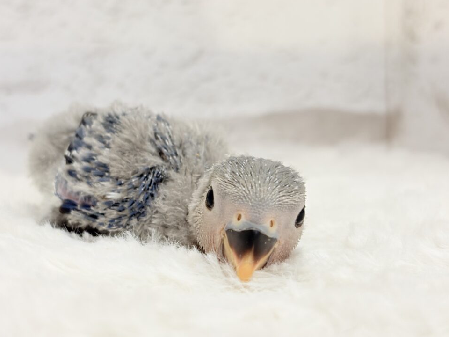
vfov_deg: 22.6
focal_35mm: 65
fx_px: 843
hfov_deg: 29.8
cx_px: 210
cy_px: 154
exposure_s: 1/50
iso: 50
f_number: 1.6
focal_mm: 5.96
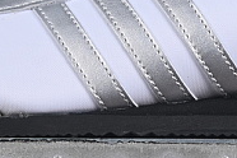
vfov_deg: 4.2
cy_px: -75
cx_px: 154
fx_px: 2126
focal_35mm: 323
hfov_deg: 6.4
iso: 160
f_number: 8
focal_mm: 50
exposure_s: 1/80
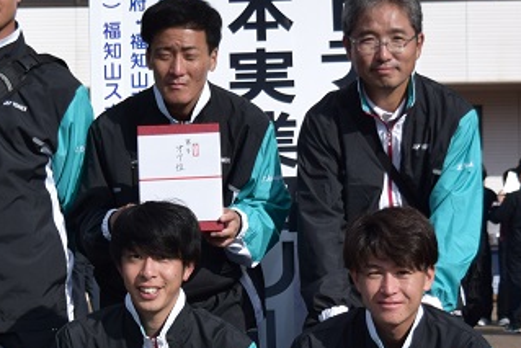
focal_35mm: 141
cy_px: 263
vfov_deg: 9.7
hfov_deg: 14.5
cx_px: 219
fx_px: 2041
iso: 200
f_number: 4.2
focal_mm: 30
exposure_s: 1/3200
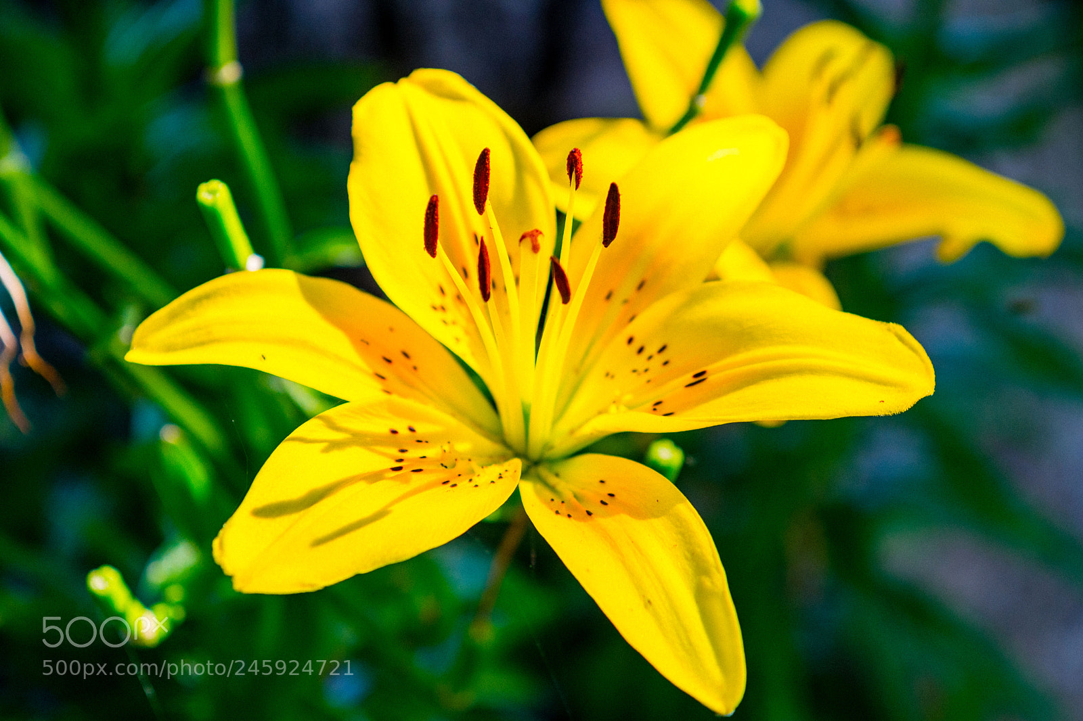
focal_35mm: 82
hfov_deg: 24.6
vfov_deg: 16.5
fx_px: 2481
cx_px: 542
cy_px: 360
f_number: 4
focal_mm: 55
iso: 250
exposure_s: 1/250
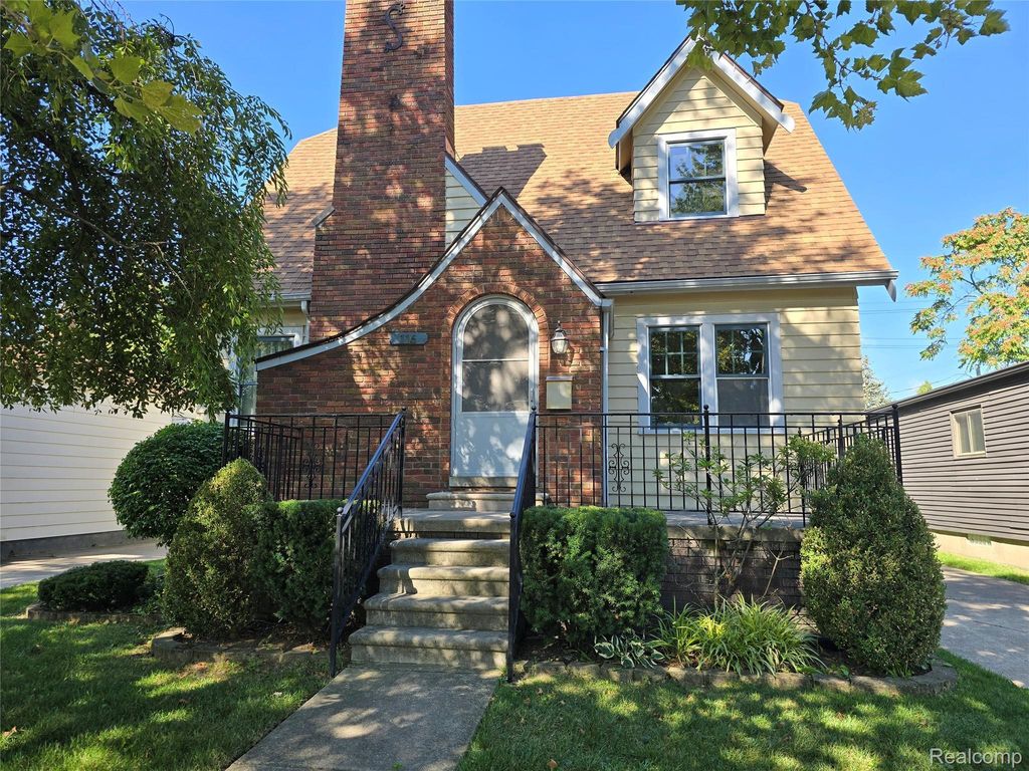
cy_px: 386
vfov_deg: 58.9
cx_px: 514
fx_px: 684
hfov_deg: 73.9
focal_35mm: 23
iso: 12
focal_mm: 6.3
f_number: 1.7
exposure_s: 1/225
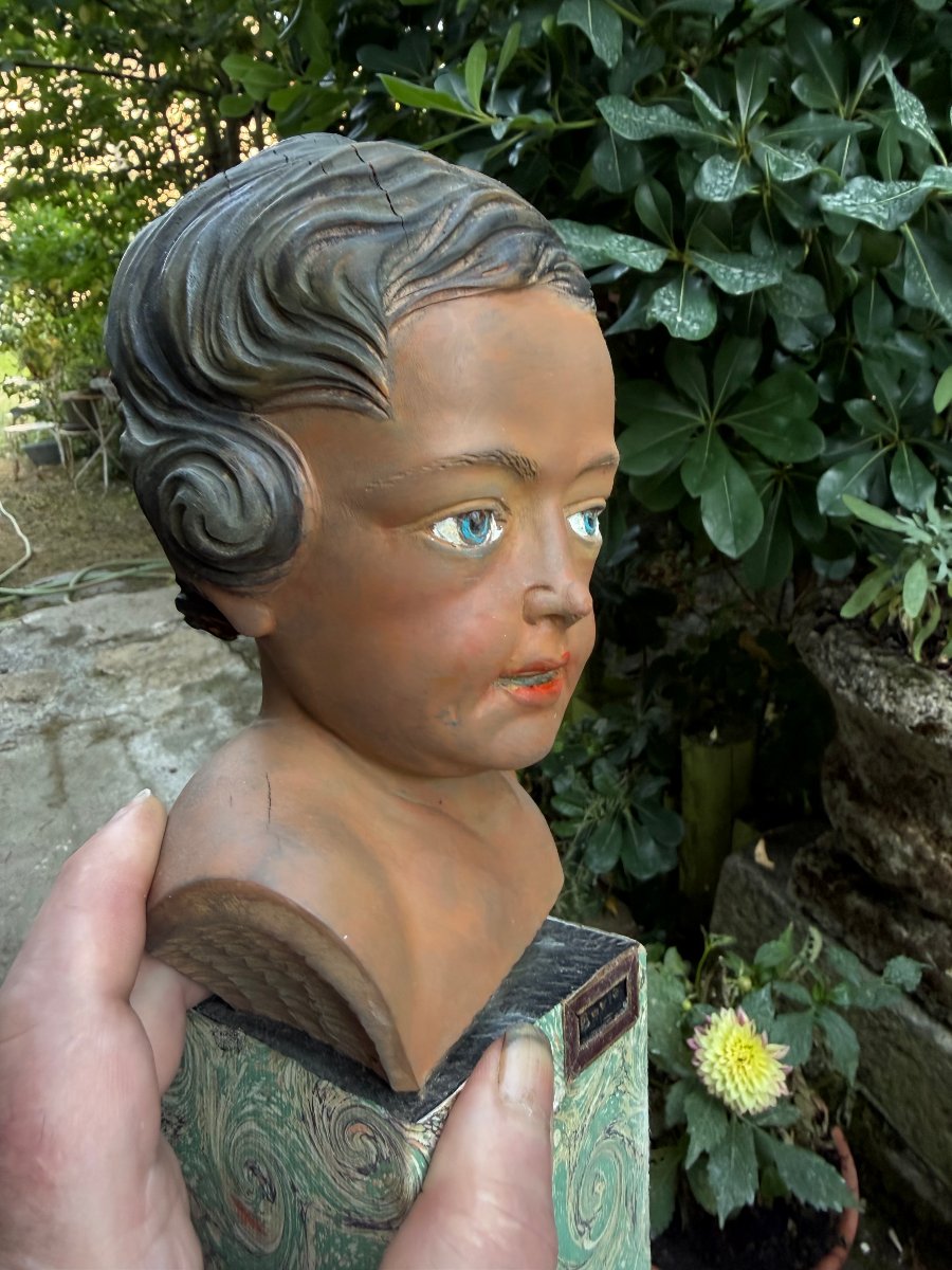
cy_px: 635
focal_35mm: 24
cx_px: 476
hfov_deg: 56.8
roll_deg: +3.1
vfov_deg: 71.6
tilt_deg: -23.0
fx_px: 880
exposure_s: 1/121
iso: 200
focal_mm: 2.22
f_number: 2.2
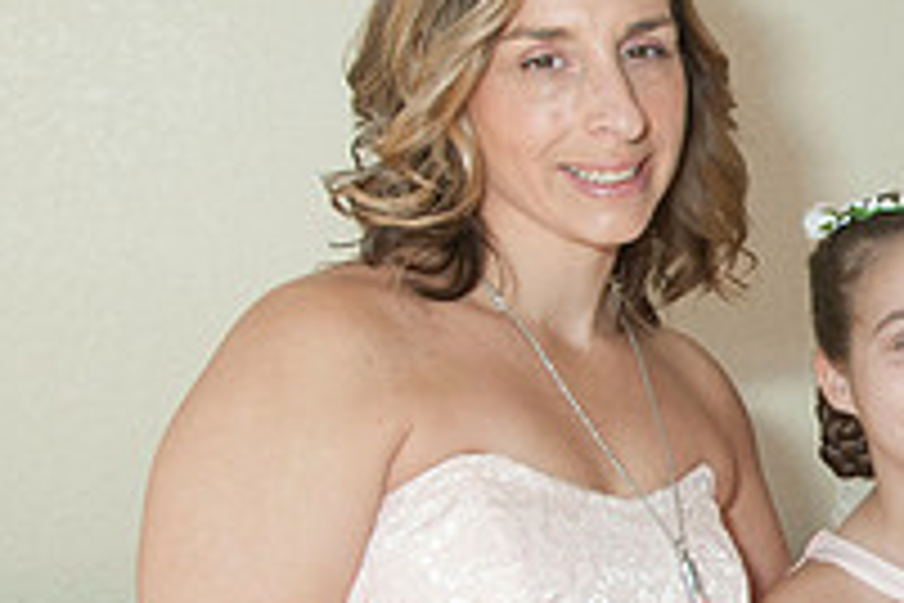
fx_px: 2385
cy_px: 385
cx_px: 1142
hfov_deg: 19.9
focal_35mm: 95
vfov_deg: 14.4
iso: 400
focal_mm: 22
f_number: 5.6
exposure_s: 1/250
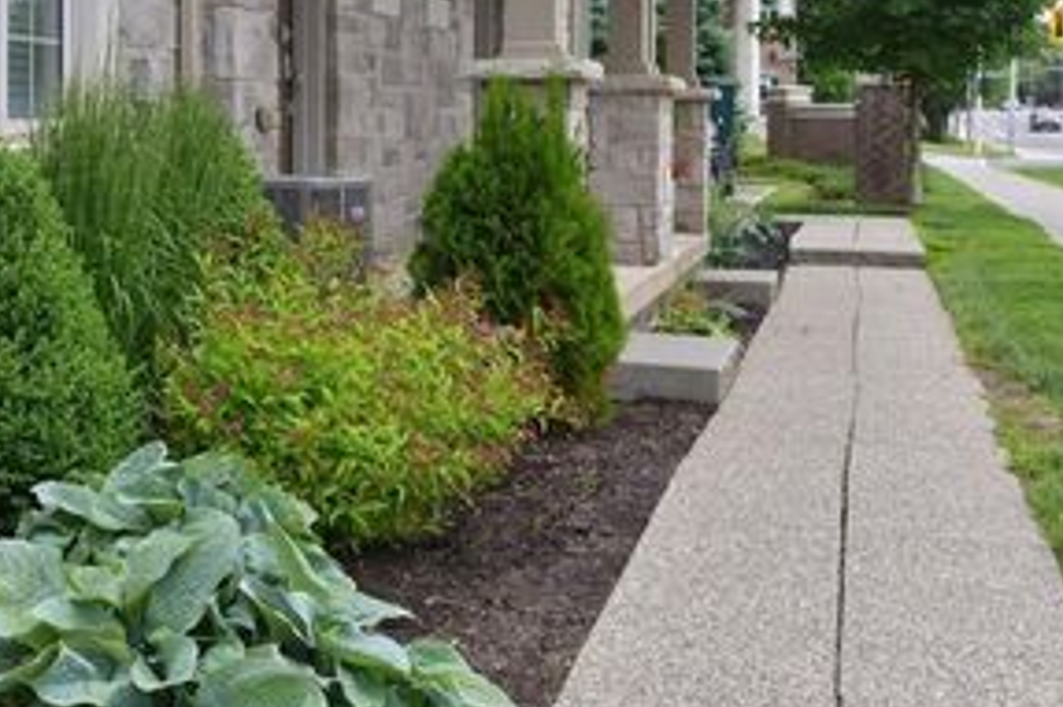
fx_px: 1800
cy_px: 157
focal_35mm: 61
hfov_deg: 31.7
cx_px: 163
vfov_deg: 22.0
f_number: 11
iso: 500
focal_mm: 35
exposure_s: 1/500
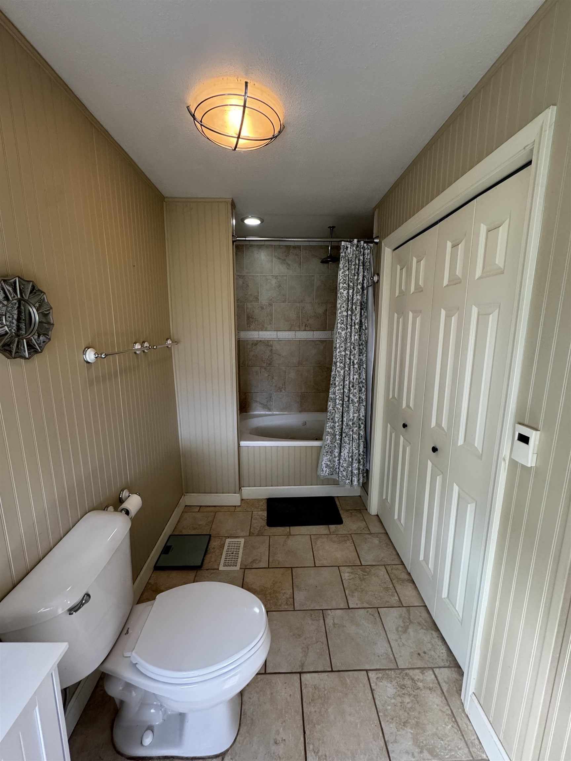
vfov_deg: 102.1
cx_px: 286
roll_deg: -0.2
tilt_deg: -11.4
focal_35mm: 14
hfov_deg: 85.7
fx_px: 308
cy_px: 380
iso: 250
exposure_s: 1/60
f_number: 2.2
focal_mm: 2.22
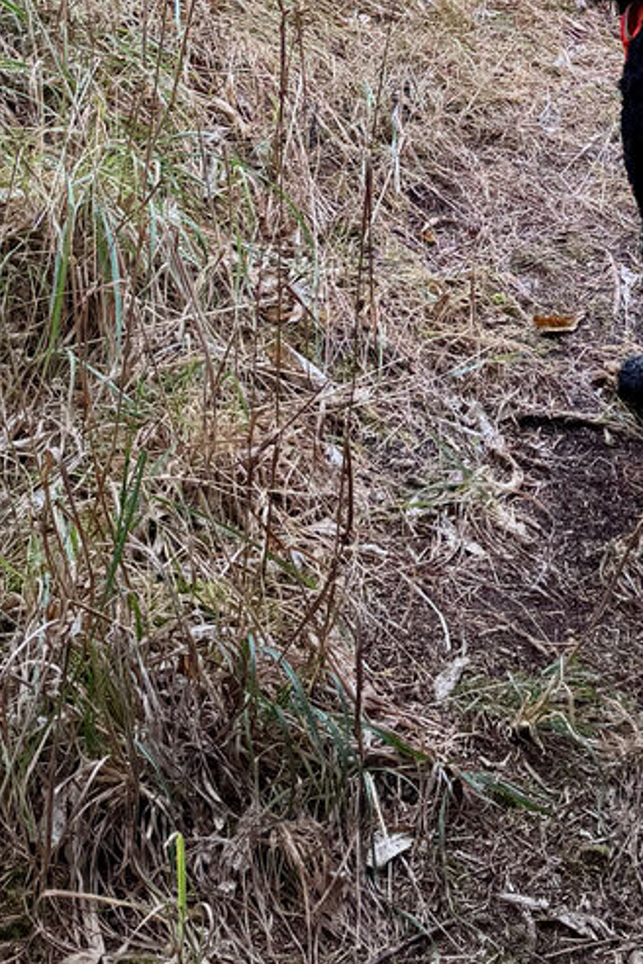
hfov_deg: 17.0
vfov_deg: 23.1
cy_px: -280
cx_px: 667
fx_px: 2090
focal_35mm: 78
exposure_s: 1/121
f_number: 1.78
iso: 64
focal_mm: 6.76
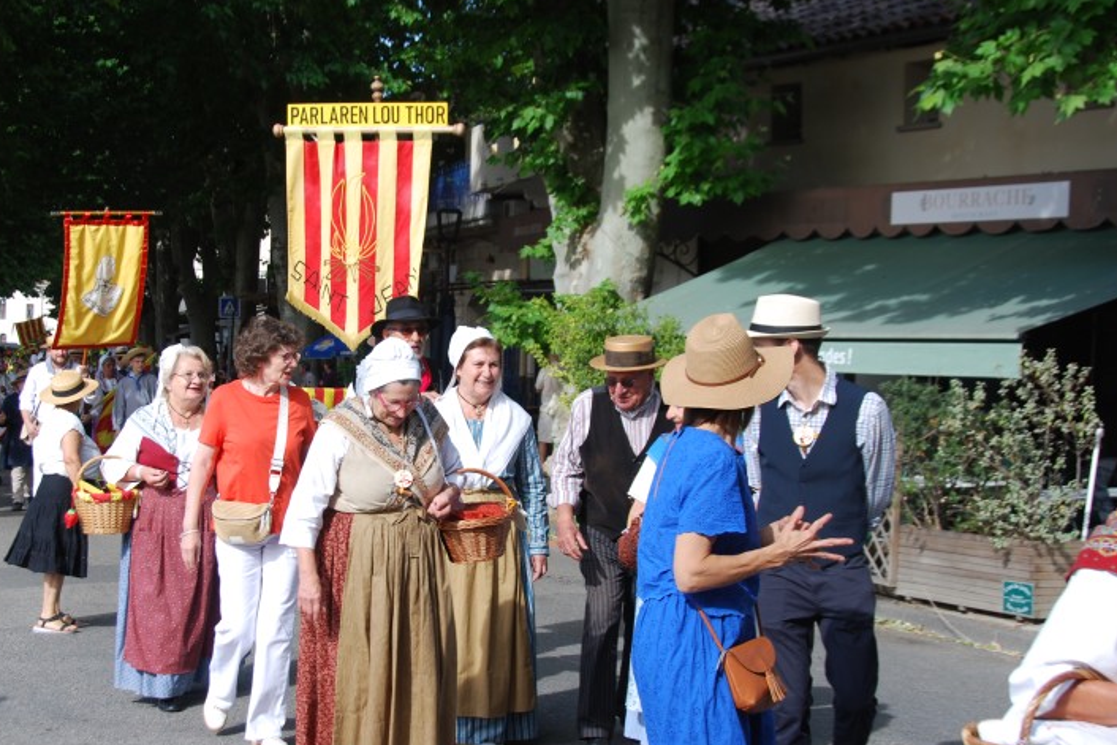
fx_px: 1893
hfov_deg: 32.7
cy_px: 399
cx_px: 432
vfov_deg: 22.3
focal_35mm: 61
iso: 100
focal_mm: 32
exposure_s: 1/160
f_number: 6.3
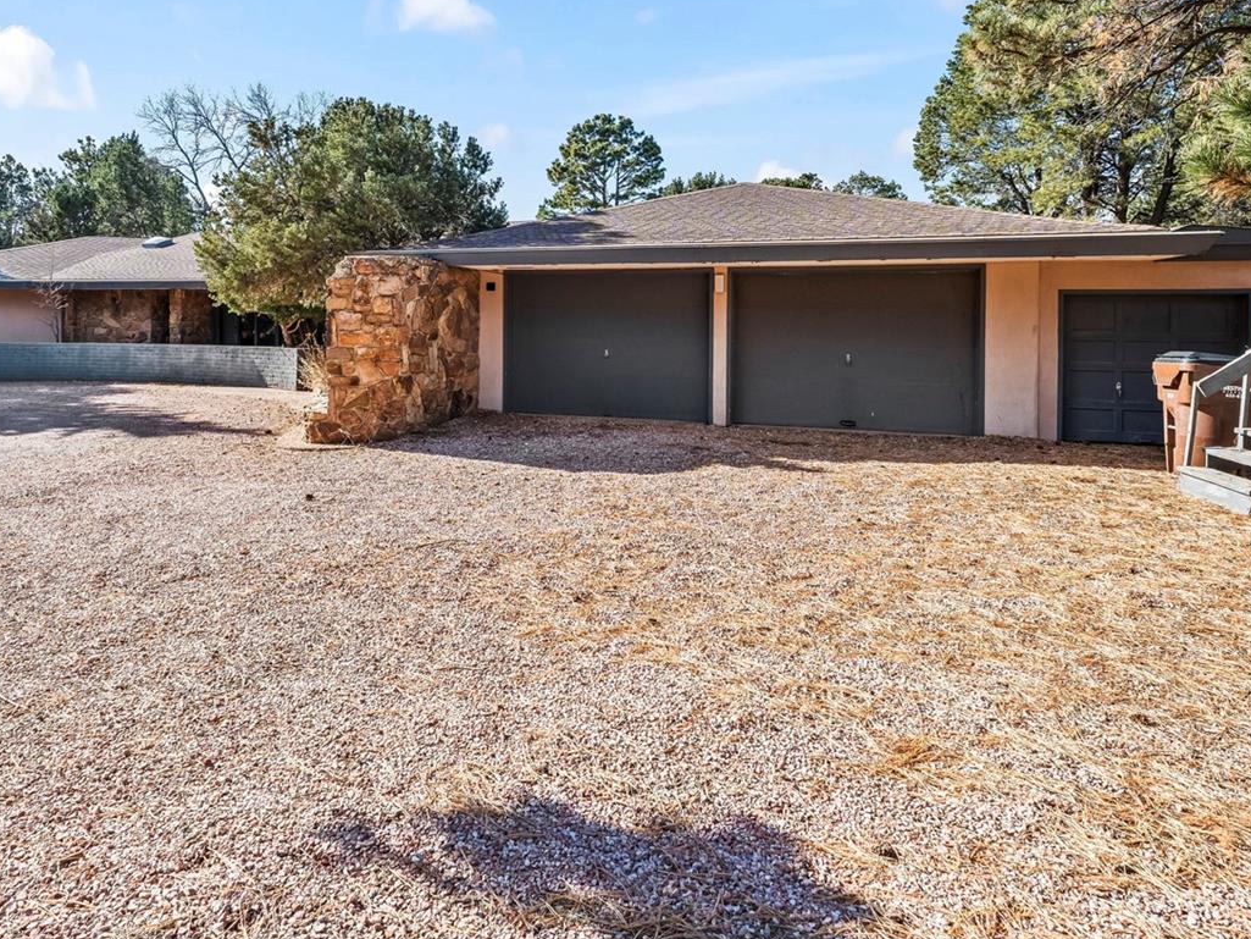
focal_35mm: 21
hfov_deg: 78.7
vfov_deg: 62.1
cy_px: 325
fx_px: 759
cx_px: 555
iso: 400
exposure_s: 1/100
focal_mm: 14
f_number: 8
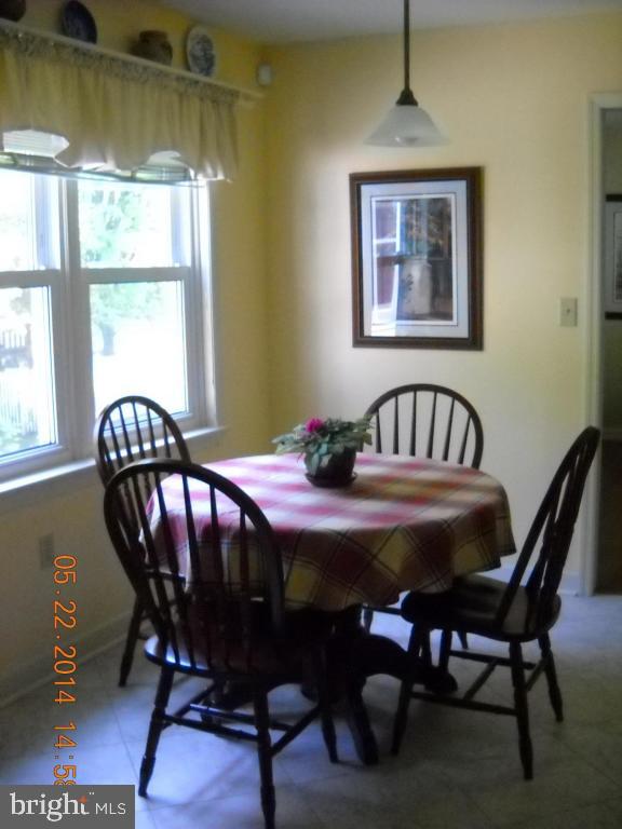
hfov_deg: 35.1
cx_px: 311
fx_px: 982
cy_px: 414
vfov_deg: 45.8
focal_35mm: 41
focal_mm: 6.72
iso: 800
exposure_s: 1/114
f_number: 3.1
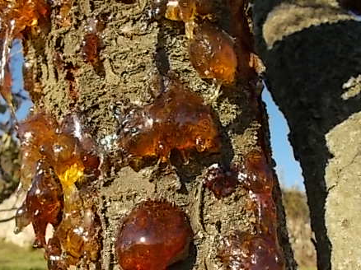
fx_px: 396
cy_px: 184
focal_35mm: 38
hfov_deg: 48.9
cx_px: 163
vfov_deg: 37.2
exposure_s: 1/500
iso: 80
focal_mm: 4.6
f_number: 3.2
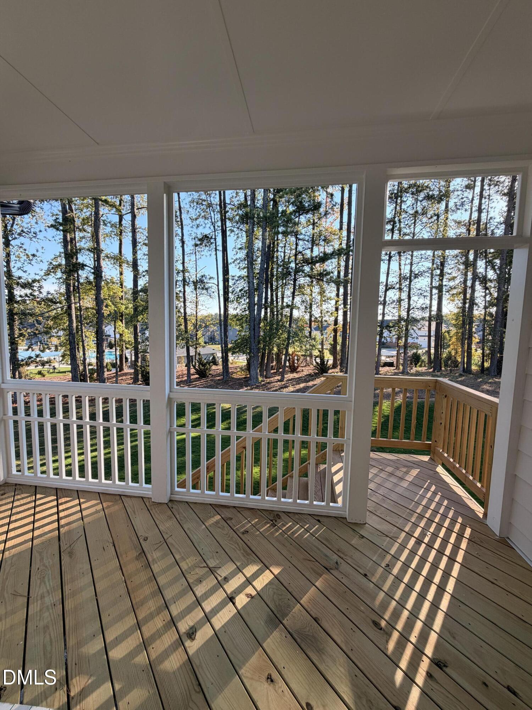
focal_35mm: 14
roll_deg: -1.5
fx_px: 287
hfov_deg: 85.7
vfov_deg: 102.1
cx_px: 266
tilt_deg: -5.0
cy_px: 355
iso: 50
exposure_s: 1/390
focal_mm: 2.22
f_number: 2.2
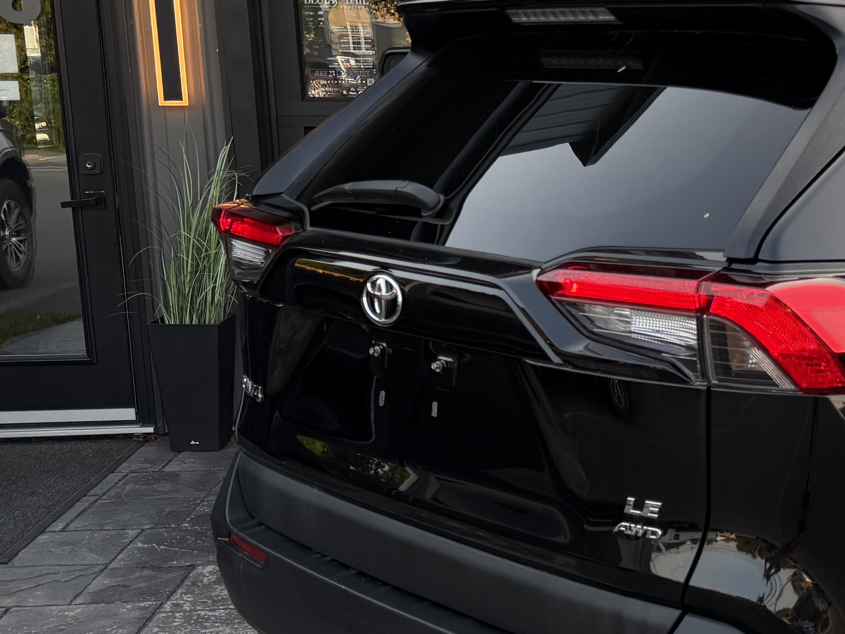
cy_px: 397
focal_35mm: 62
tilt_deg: -12.0
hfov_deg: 29.0
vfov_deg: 23.6
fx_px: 1513
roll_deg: +0.1
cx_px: 860
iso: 80
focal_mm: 6.76
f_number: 1.78
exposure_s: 1/367
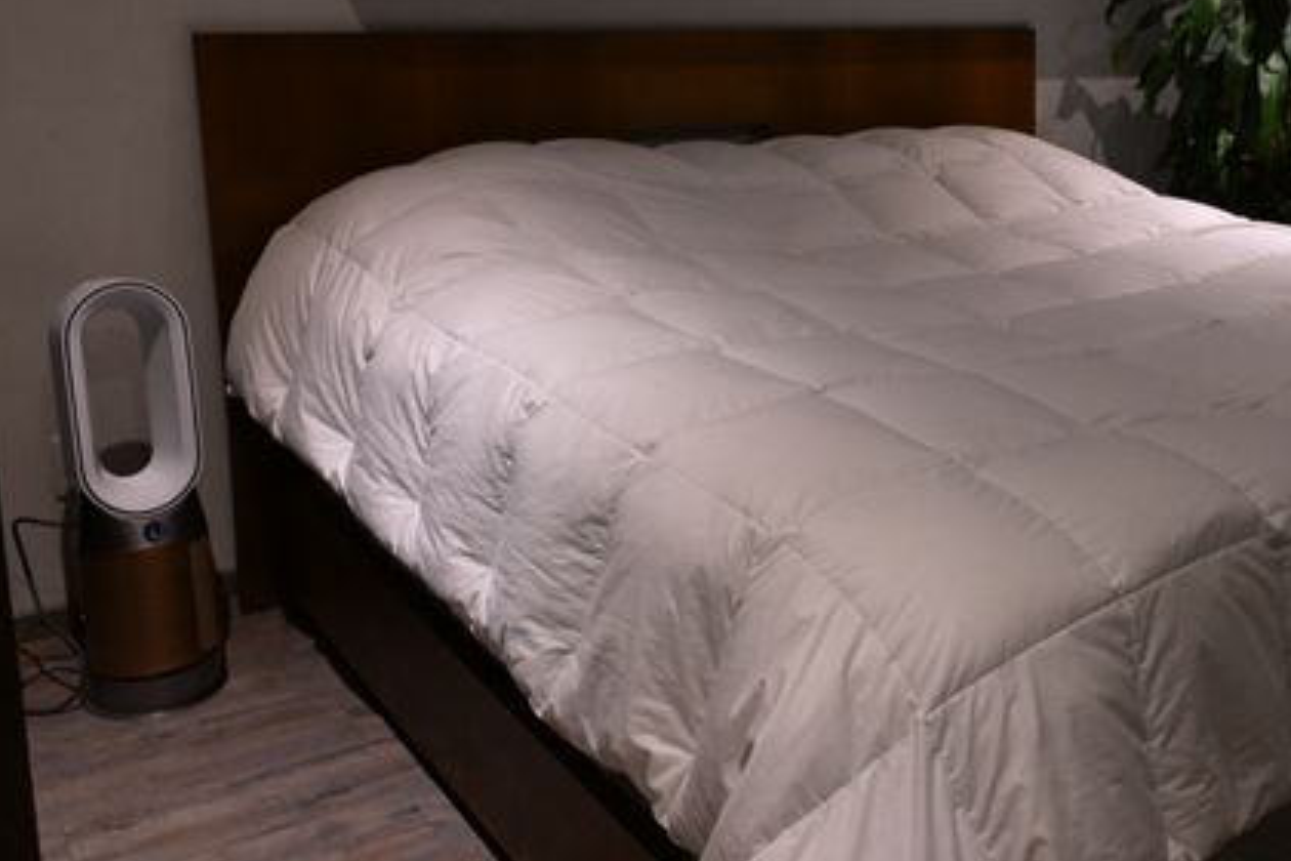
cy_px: 295
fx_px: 1434
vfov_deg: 33.1
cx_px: 913
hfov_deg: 47.2
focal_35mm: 40
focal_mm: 28
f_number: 5
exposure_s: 1/100
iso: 5000
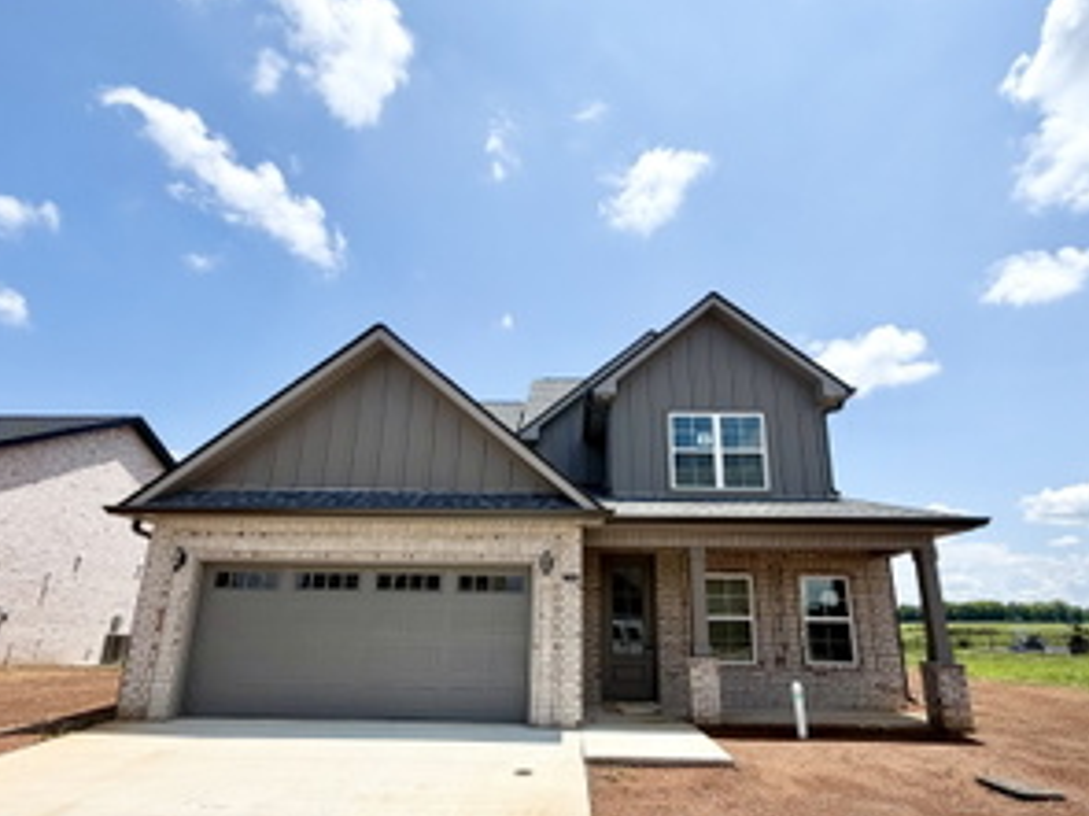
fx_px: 597
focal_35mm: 19
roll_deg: -0.6
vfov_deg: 68.5
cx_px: 561
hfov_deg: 84.7
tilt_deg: +16.3
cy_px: 450
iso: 20
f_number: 2.2
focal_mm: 2.22
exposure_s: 1/1259
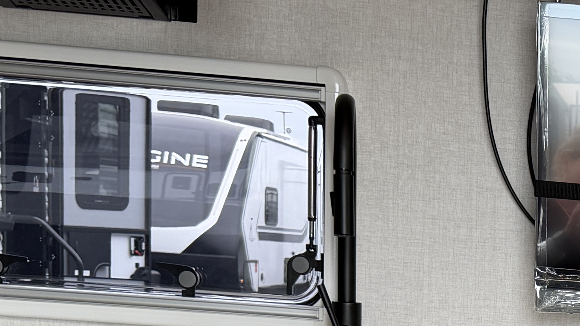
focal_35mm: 101
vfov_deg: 11.3
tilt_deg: -9.1
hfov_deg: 19.3
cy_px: 540
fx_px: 1553
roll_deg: -3.5
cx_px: 777
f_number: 1.78
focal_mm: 6.76
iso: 64
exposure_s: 1/122
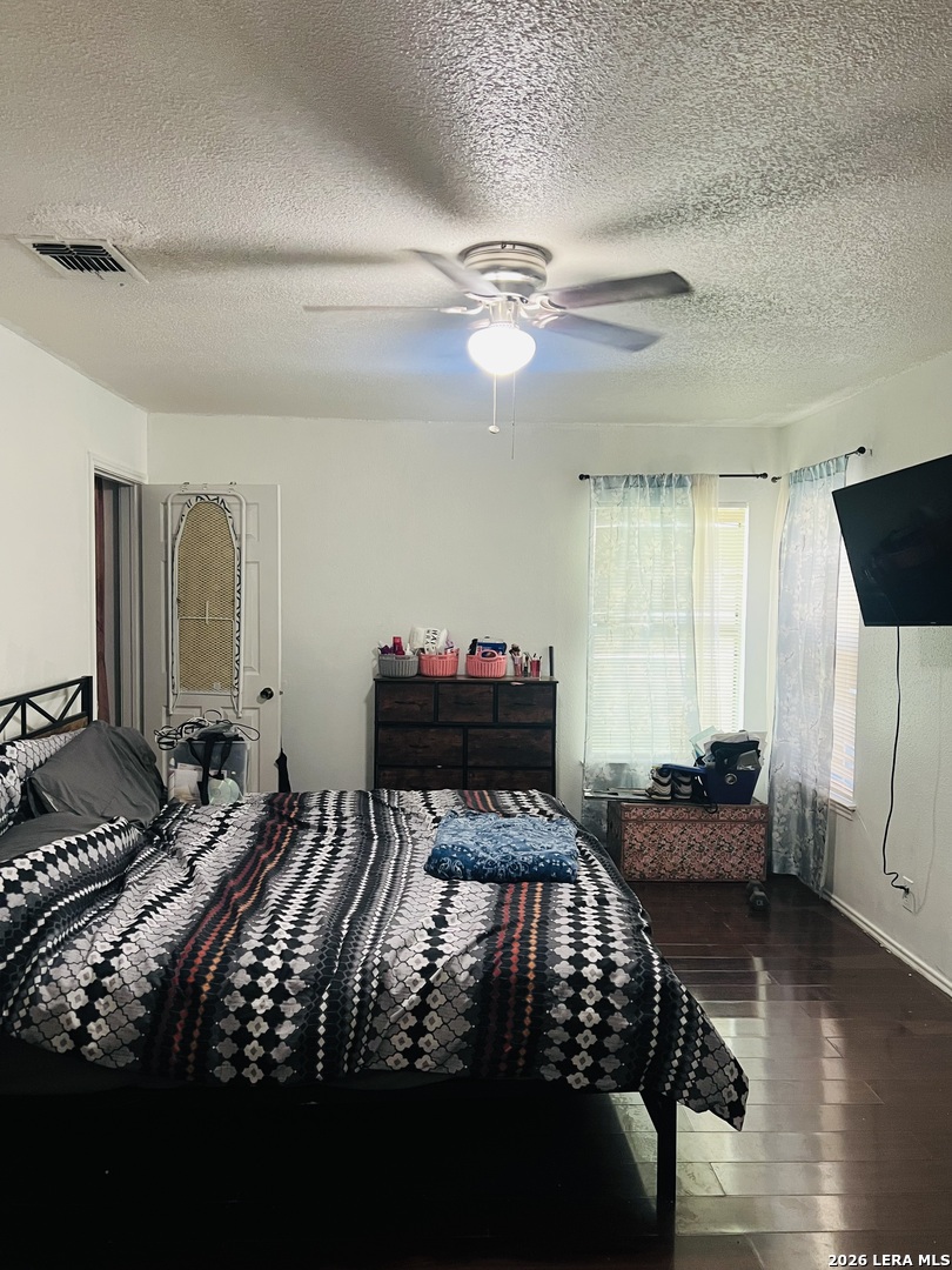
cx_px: 476
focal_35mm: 26
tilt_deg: -1.7
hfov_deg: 53.1
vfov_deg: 67.3
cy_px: 635
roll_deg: +0.0
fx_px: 953
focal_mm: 5.7
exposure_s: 1/60
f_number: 1.5
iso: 320
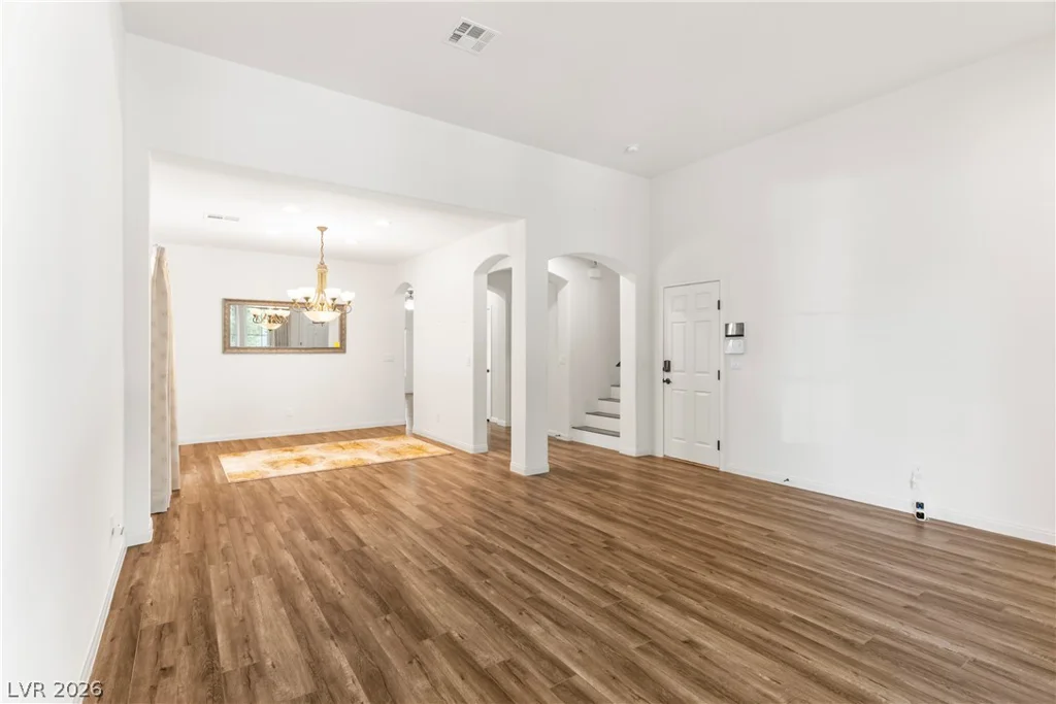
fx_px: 499
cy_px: 352
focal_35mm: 17
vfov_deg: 70.5
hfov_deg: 93.3
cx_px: 528
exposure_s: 1.3
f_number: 8
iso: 400
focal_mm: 17
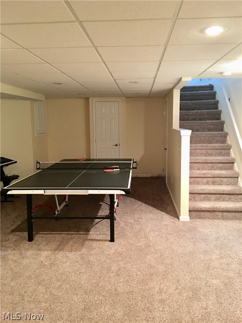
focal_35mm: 29
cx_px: 121
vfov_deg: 61.7
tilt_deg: -7.1
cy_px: 162
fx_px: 270
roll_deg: +1.7
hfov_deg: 48.2
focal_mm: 4.15
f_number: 2.2
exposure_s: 1/4
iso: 125
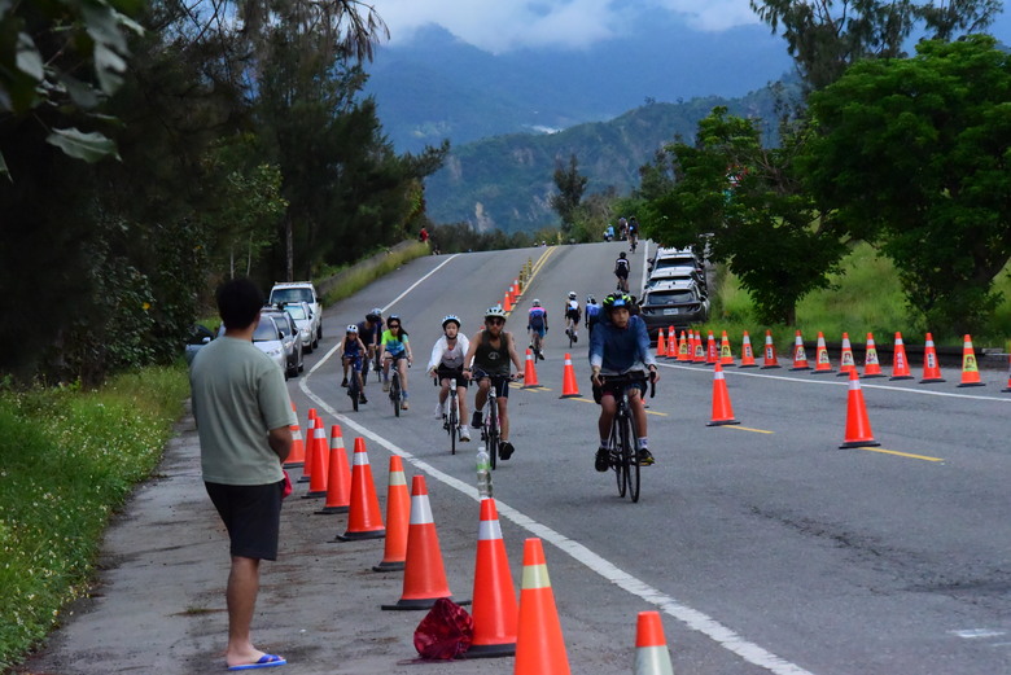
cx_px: 506
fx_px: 4355
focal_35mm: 155
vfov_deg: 8.9
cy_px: 338
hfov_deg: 13.2
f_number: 13
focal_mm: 155
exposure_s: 1/4000
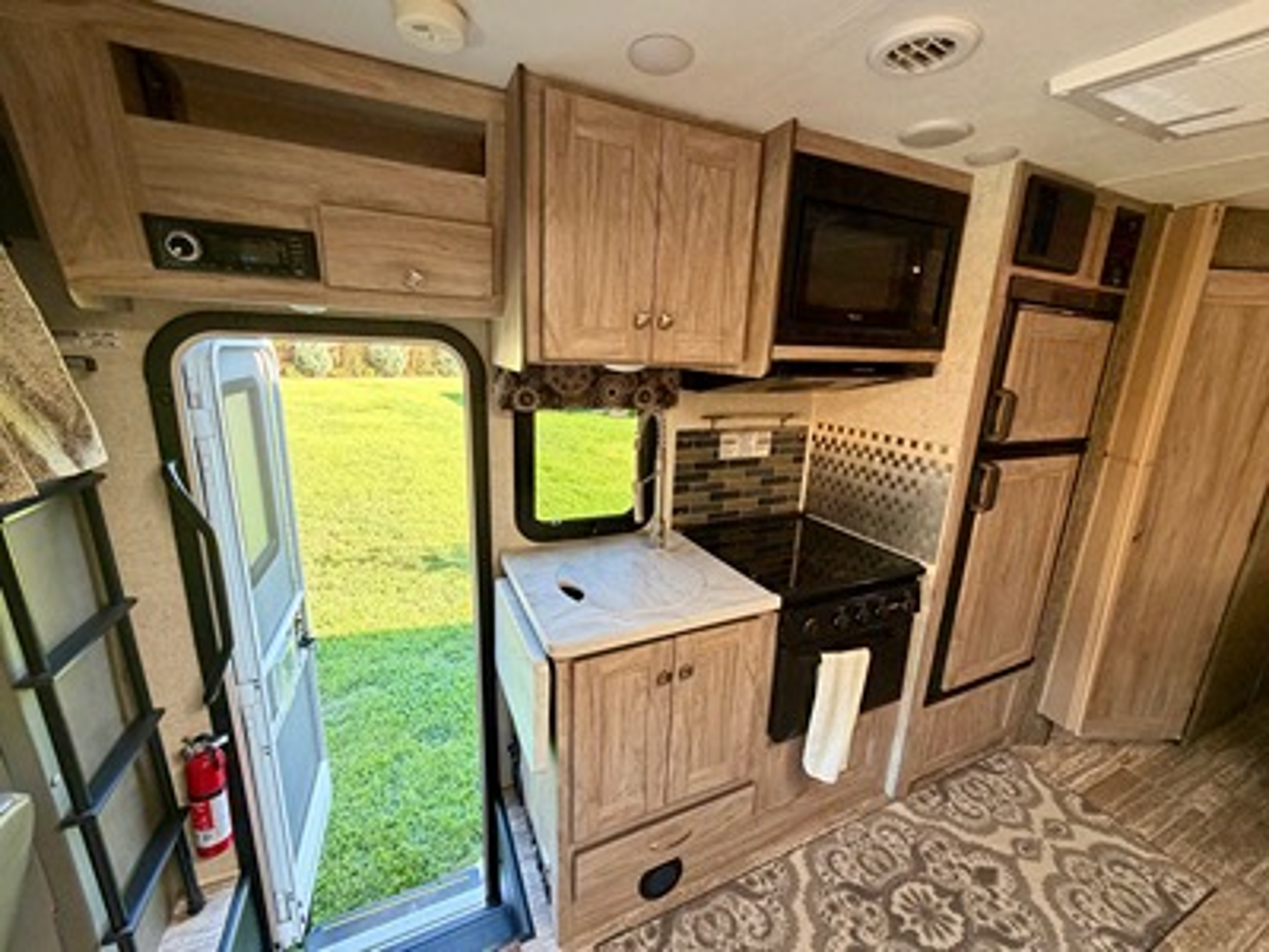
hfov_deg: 102.1
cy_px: 476
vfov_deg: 85.7
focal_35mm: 14
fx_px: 513
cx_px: 634
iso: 200
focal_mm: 2.22
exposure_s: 1/121
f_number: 2.2
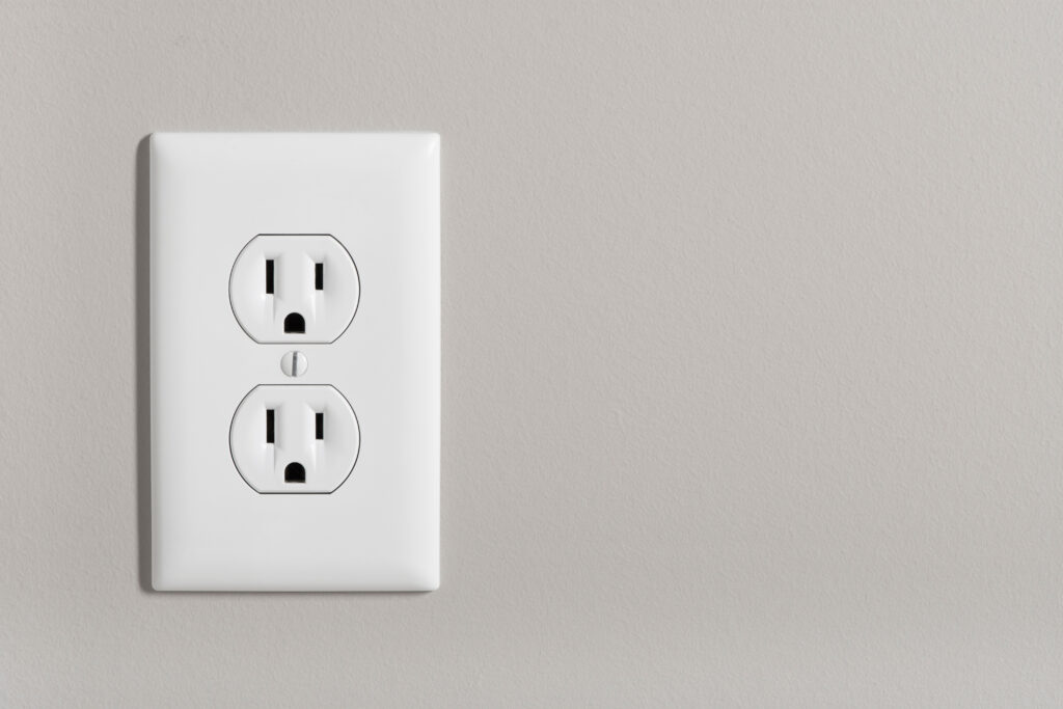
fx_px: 4651
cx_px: 532
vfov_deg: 8.7
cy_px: 354
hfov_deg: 13.0
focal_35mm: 158
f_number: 11
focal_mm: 105
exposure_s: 1/250
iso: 100
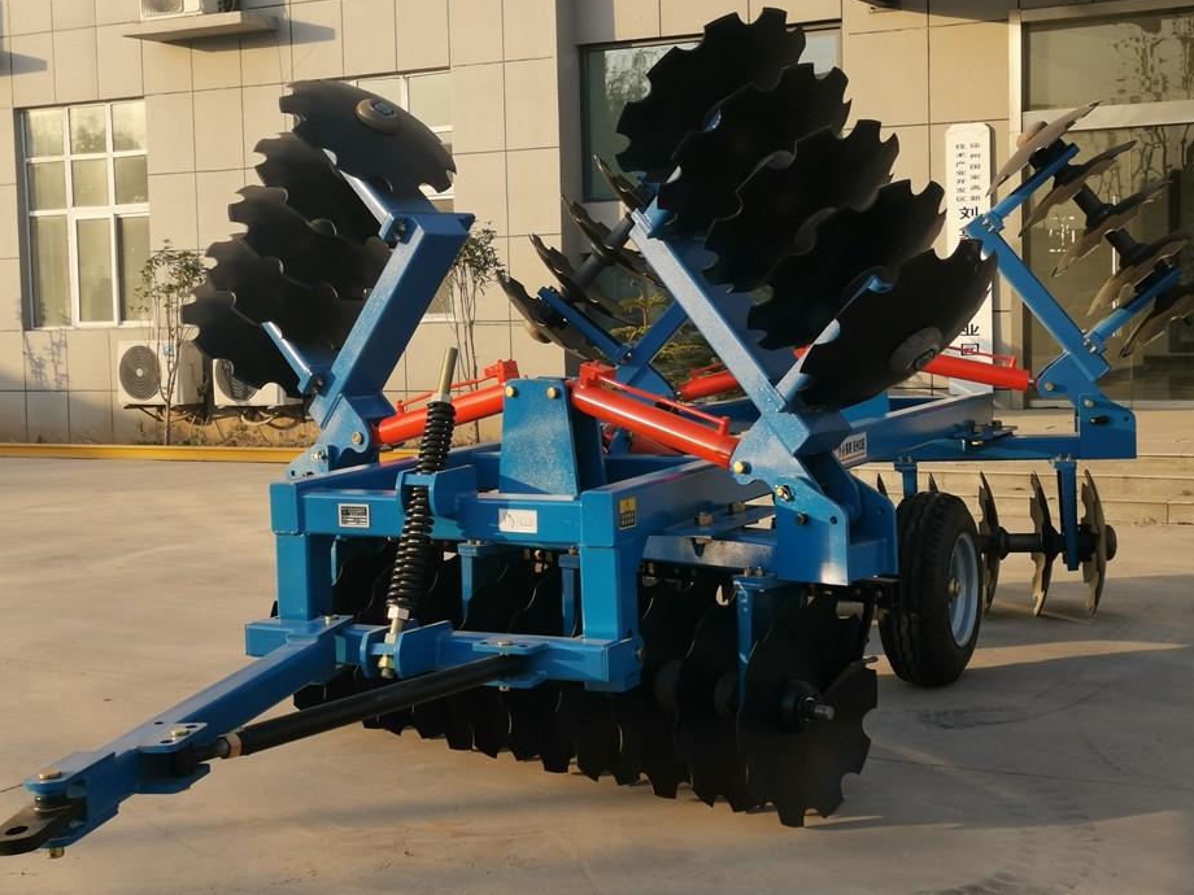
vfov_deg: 29.1
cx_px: 616
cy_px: 410
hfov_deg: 38.2
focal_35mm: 50
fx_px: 1725
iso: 50
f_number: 1.8
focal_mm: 5.58
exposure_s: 1/807
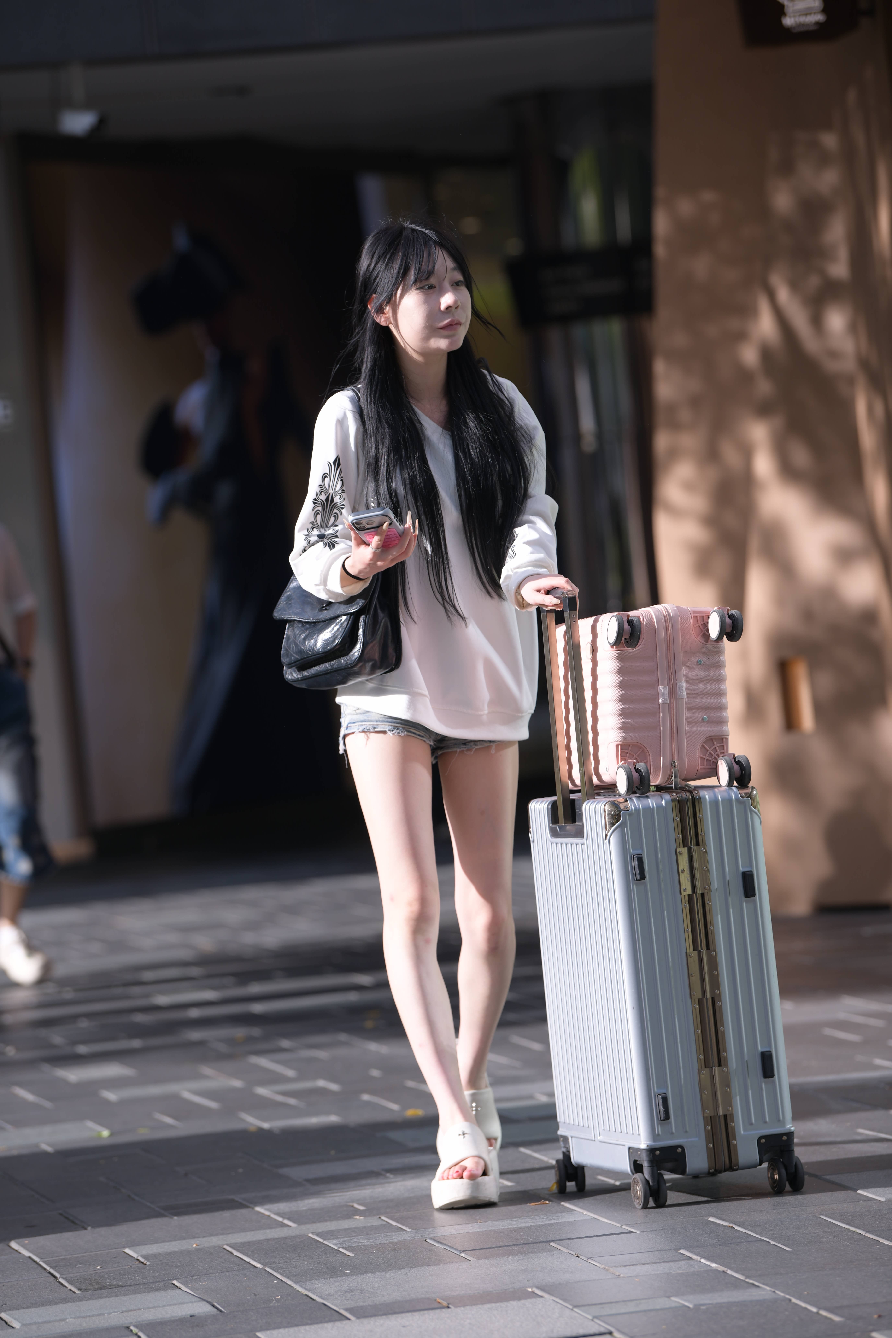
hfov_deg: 8.1
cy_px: 669
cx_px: 446
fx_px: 6318
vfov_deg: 12.1
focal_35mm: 170
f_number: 4
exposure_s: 1/640
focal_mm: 170
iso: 110
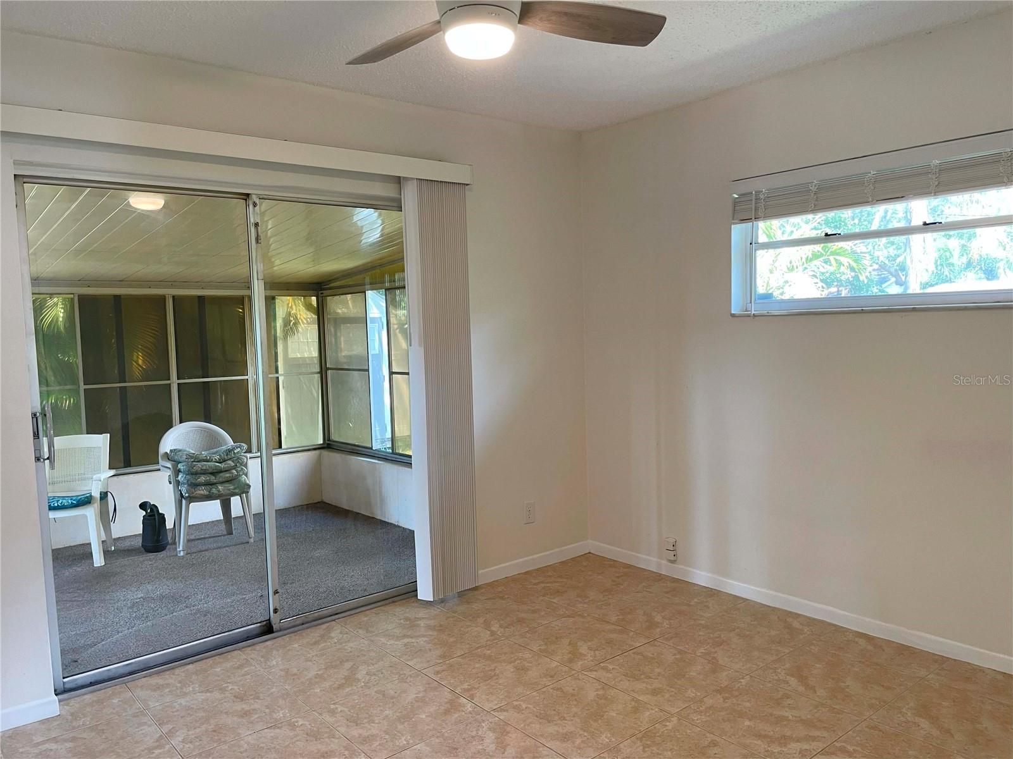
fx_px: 761
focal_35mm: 26
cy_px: 380
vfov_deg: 53.1
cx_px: 506
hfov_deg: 67.3
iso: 80
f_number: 1.6
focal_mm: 4.2
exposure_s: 1/60
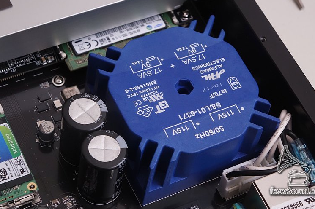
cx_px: 167
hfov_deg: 20.2
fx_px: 883
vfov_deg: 13.5
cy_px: 100
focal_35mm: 101
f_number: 5.6
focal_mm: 34.62
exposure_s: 1/200
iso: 800
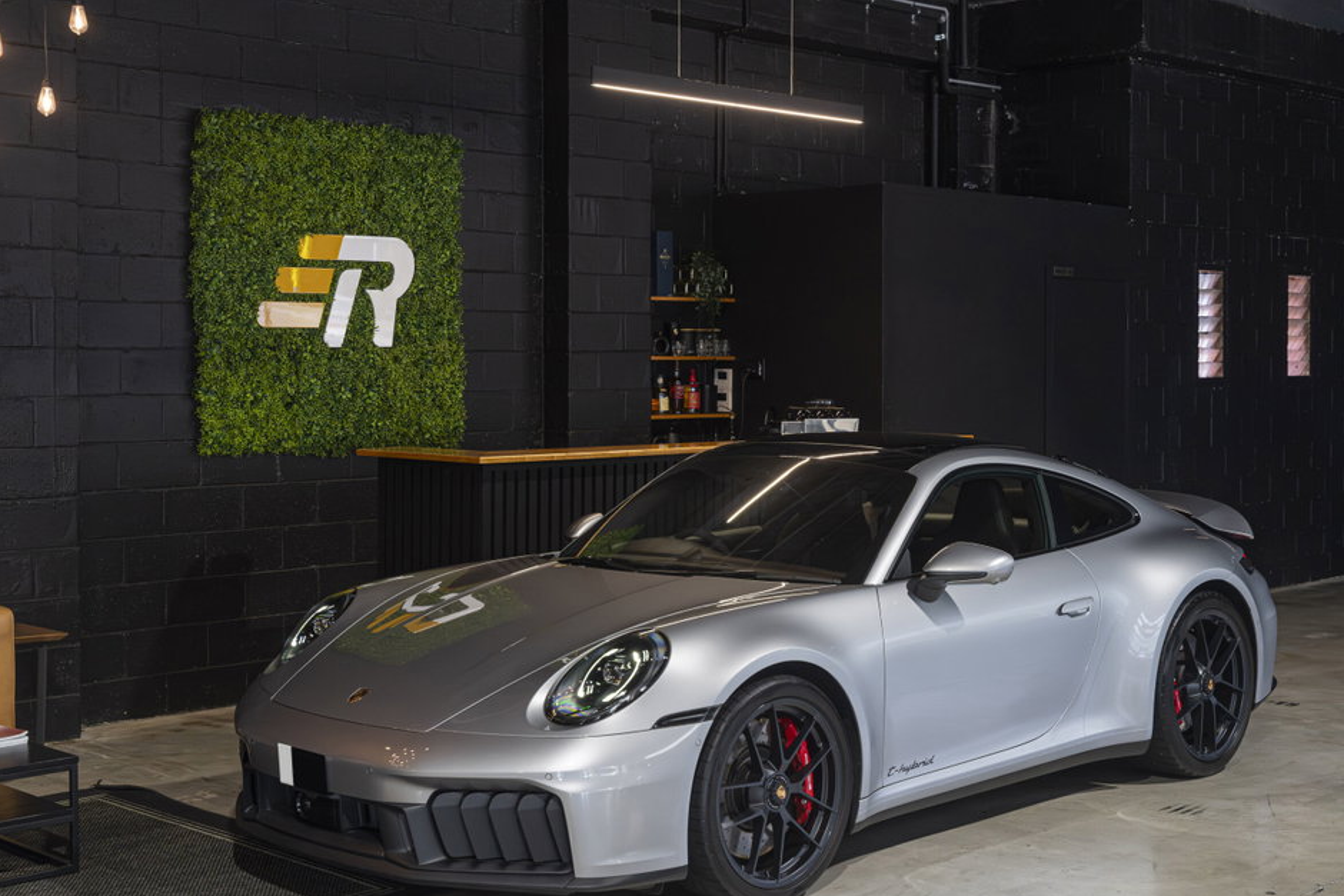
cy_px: 487
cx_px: 682
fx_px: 1858
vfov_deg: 27.1
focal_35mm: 50
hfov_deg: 39.8
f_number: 5
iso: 8000
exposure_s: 1/50
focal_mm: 45.7
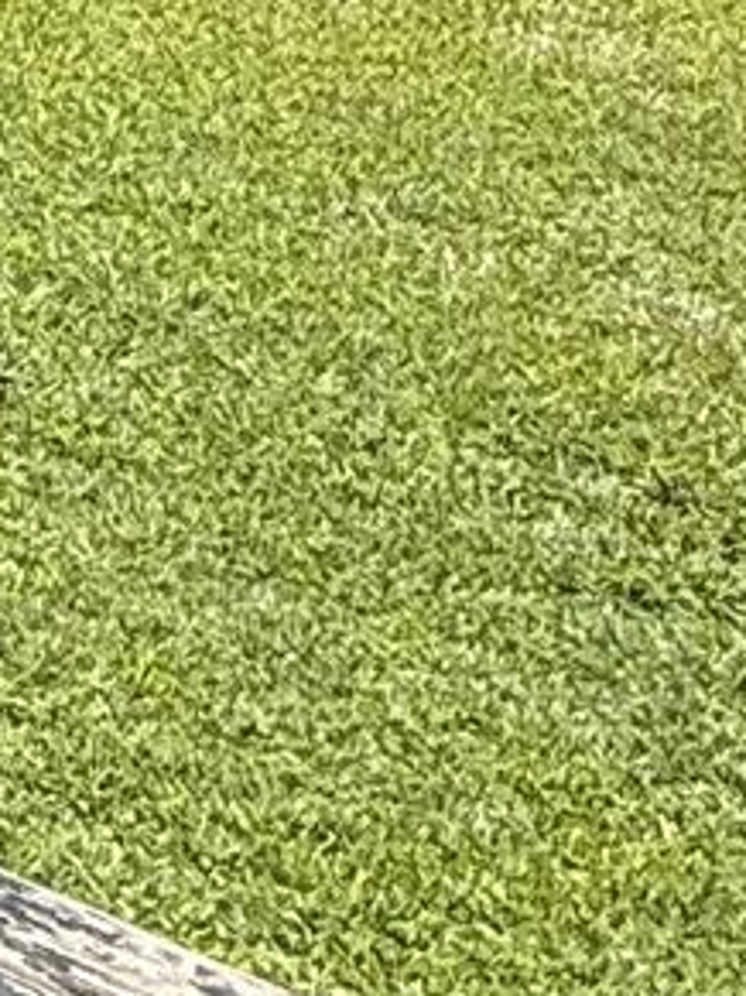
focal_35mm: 111
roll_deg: +1.1
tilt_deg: +1.3
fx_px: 3192
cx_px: -1235
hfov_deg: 10.7
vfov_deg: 14.5
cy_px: -1040
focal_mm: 2.22
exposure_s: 1/1901
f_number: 2.2
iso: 50
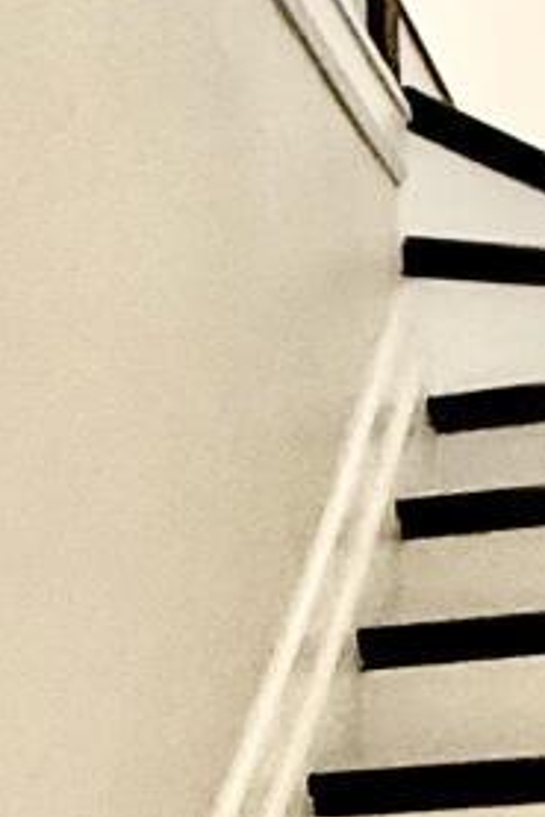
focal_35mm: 105
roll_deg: +1.3
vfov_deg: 17.5
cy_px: 1215
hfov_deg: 13.1
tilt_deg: -1.2
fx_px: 2381
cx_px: 274
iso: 320
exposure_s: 1/60
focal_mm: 2.22
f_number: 2.2
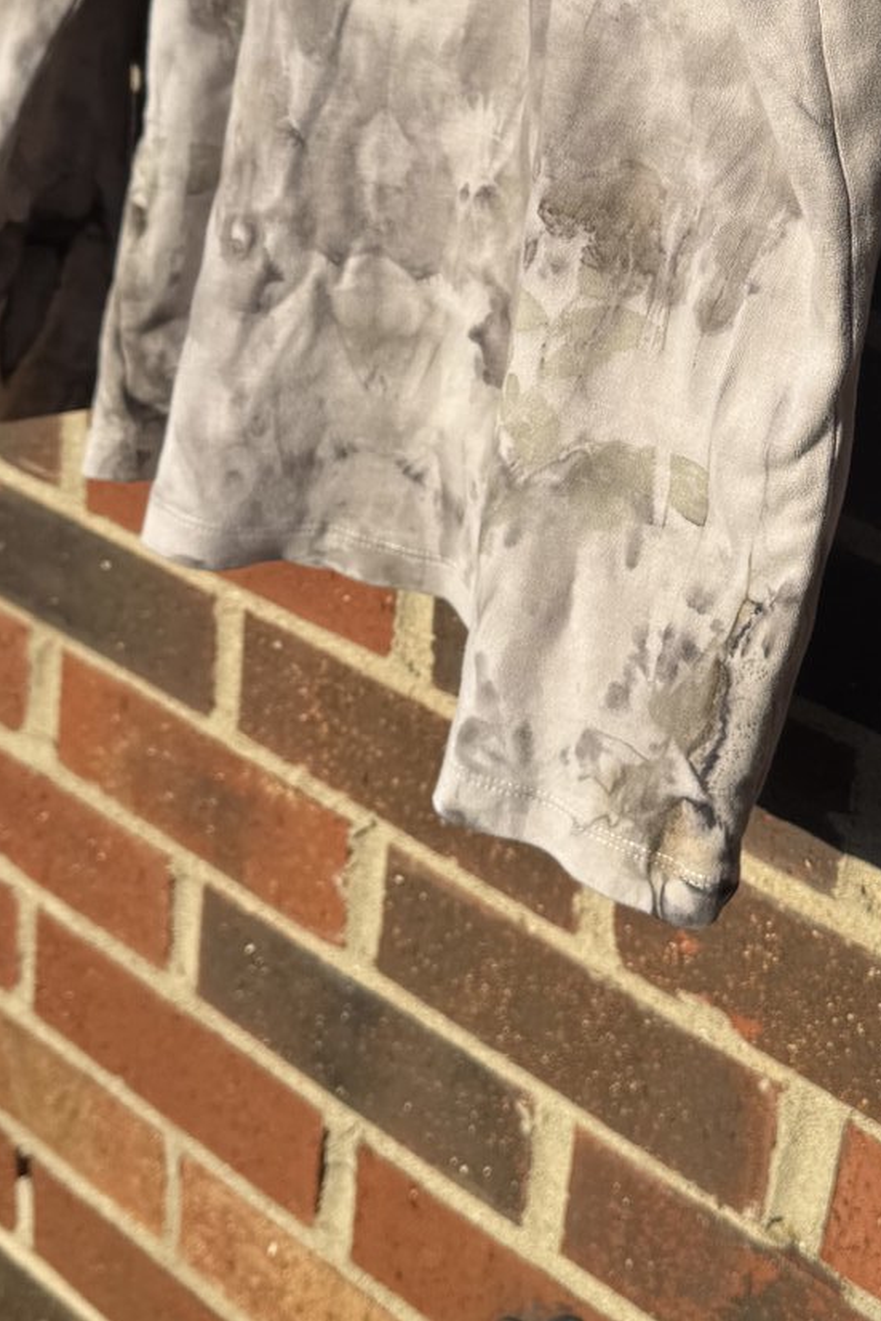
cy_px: 325
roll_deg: -9.4
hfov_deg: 23.0
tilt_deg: -16.3
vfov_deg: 33.8
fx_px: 2128
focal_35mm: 58
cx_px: 737
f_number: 1.78
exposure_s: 1/6410
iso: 80
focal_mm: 6.76
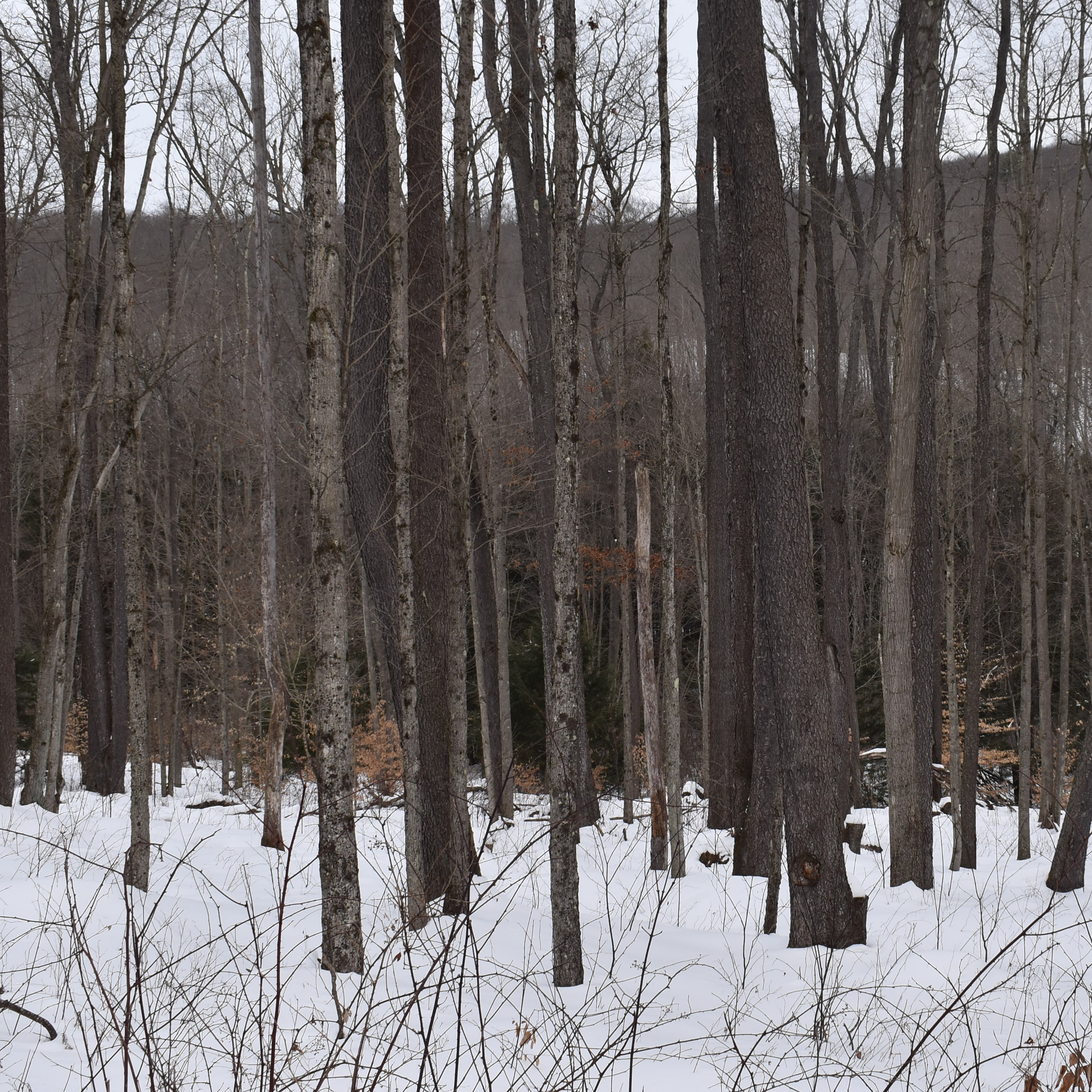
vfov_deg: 32.2
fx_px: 1892
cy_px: 519
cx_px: 719
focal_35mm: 53
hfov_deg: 32.0
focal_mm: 24
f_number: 9
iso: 200
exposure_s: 1/320
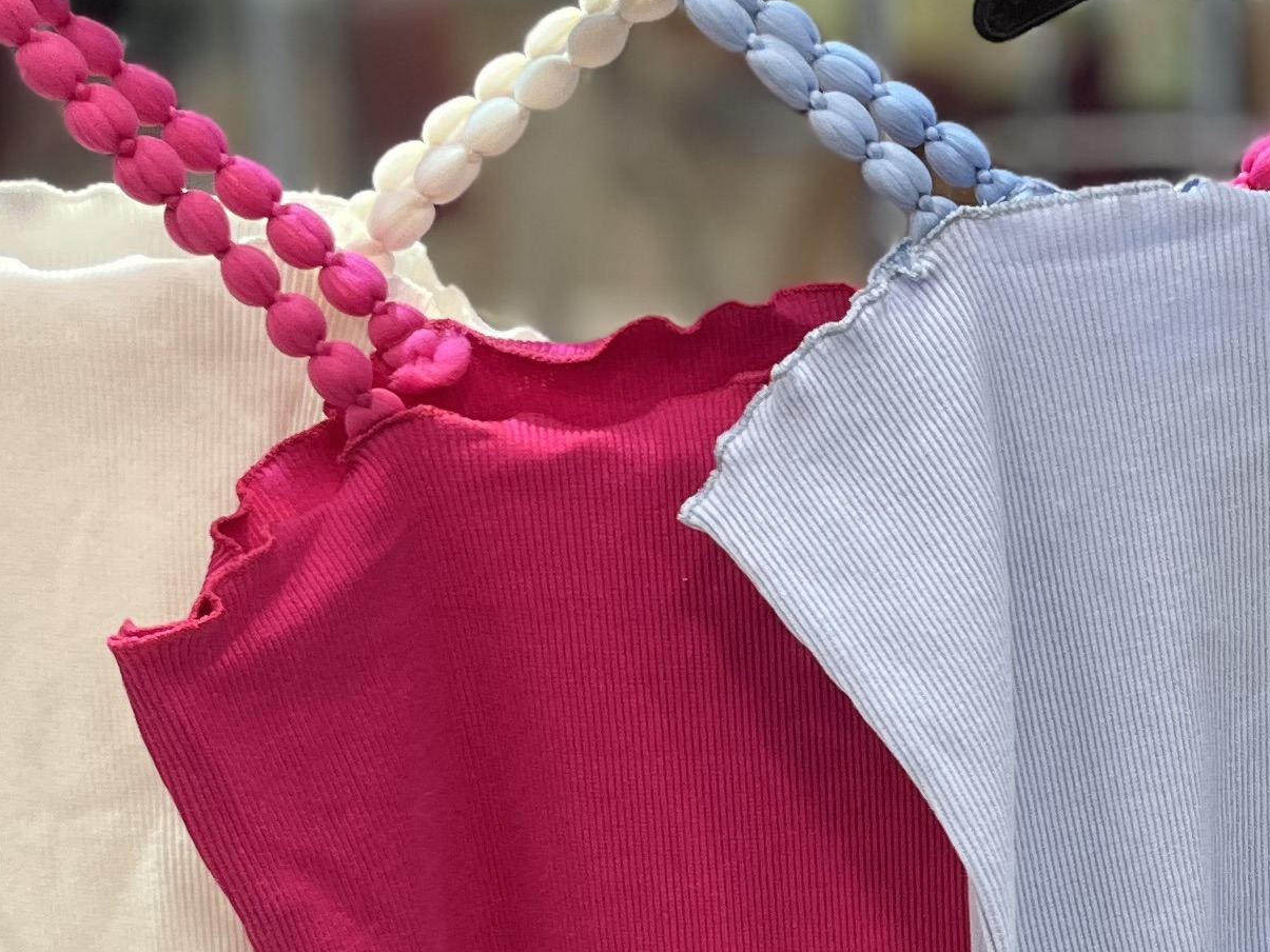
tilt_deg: -21.0
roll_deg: +0.1
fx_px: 3192
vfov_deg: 16.9
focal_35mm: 87
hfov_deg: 21.6
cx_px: 1325
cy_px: 734
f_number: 1.6
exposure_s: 1/100
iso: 80
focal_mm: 5.1
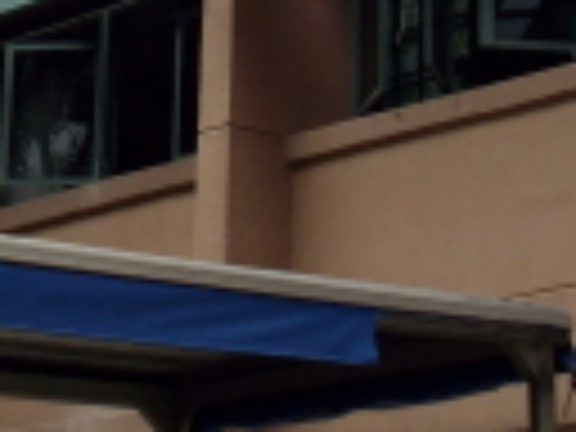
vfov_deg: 9.1
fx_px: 2646
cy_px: -248
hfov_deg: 12.3
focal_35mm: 159
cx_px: 68
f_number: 2.8
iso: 80
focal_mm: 6.2
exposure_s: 1/400
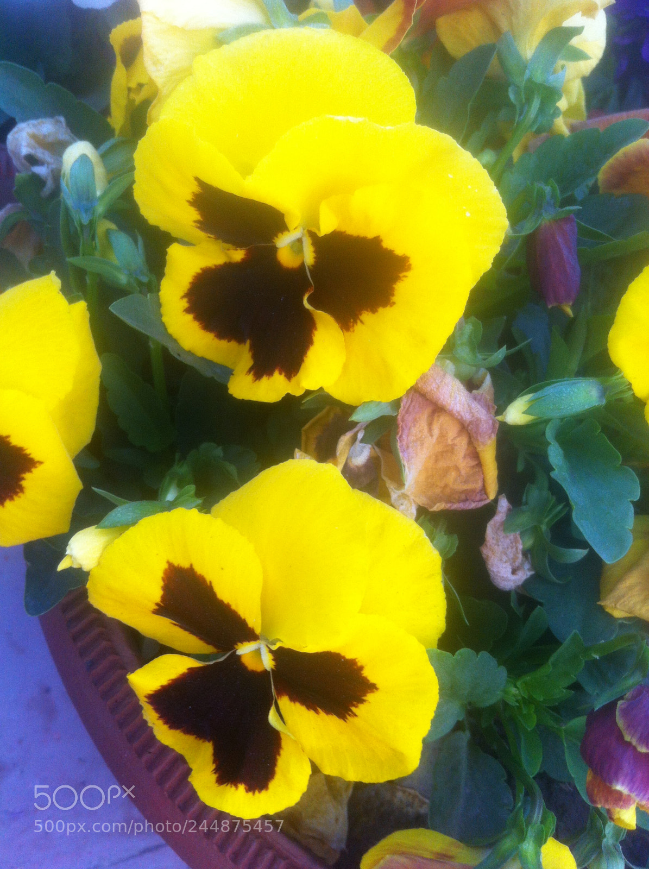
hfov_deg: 40.6
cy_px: 434
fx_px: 877
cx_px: 324
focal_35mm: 35
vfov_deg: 52.7
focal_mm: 3.85
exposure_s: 1/30
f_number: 2.8
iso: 80
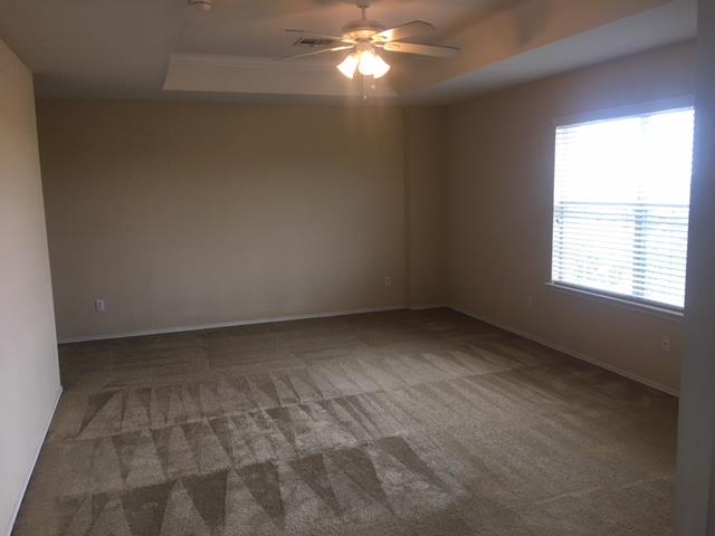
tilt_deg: -6.7
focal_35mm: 29
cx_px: 358
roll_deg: +0.1
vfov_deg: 48.2
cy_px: 268
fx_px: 599
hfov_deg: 61.7
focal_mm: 4.15
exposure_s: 1/30
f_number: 2.2
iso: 40
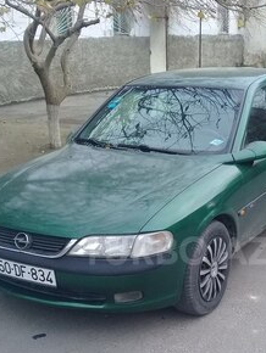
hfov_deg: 27.4
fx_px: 542
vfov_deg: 35.6
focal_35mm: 53
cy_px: 251
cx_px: 176
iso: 50
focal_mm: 3.3
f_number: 2.2
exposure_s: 1/262
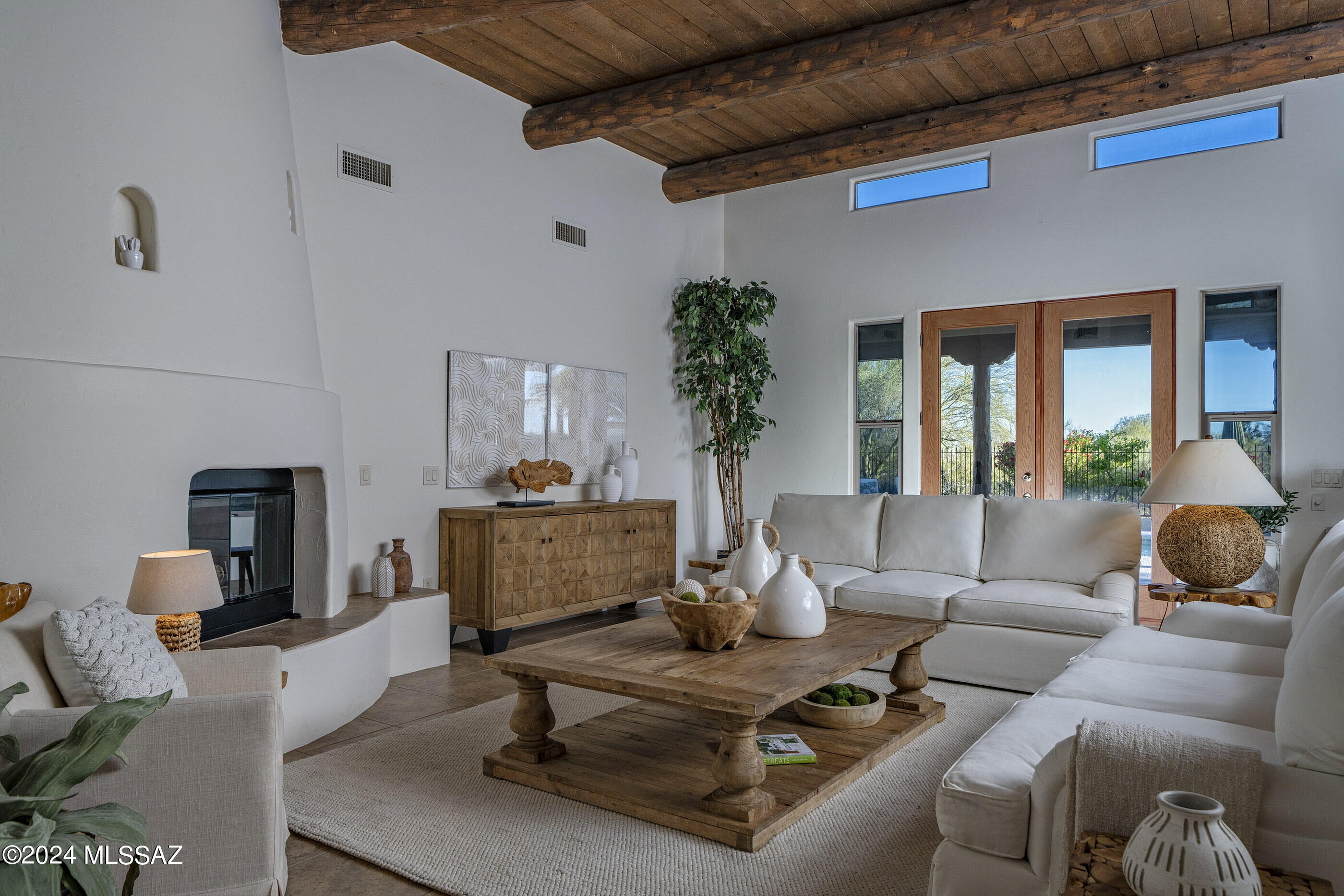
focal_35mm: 23
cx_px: 672
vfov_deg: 55.1
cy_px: 448
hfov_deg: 76.1
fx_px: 859
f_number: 7.1
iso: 200
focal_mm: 23
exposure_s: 1/100
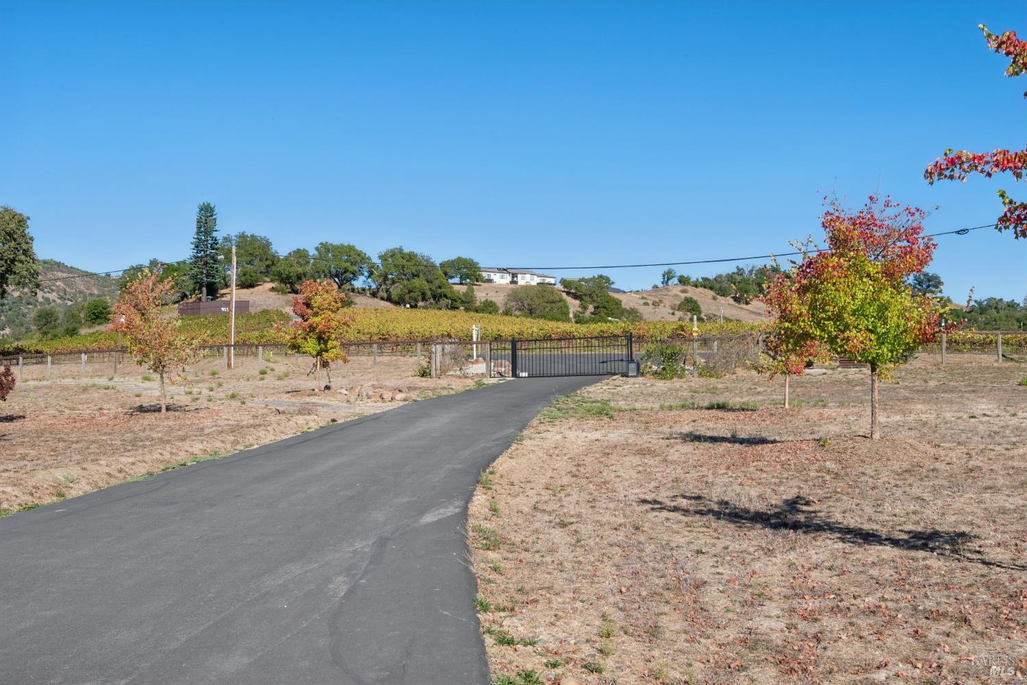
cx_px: 514
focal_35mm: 32
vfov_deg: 41.1
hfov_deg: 58.7
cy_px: 342
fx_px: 913
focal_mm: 32
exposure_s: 1/320
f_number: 16
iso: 320
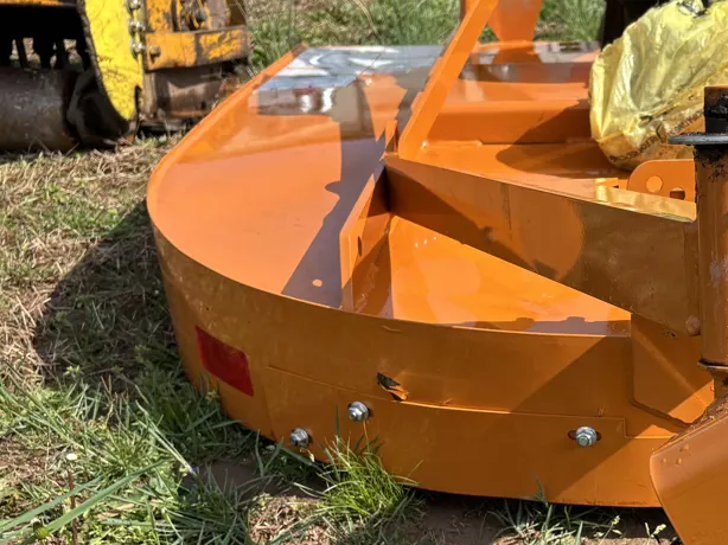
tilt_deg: -27.0
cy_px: 438
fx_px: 1282
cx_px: 688
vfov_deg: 23.6
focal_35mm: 61
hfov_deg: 30.0
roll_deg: -1.4
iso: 50
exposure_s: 1/1783
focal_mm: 5.96
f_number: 1.6
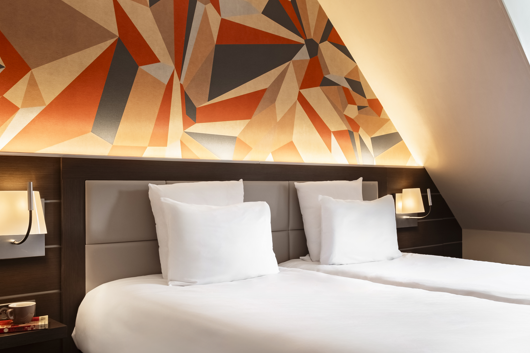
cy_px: 192
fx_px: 574
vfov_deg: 34.2
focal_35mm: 39
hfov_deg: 49.0
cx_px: 336
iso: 80
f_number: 8
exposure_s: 1/110
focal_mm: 17
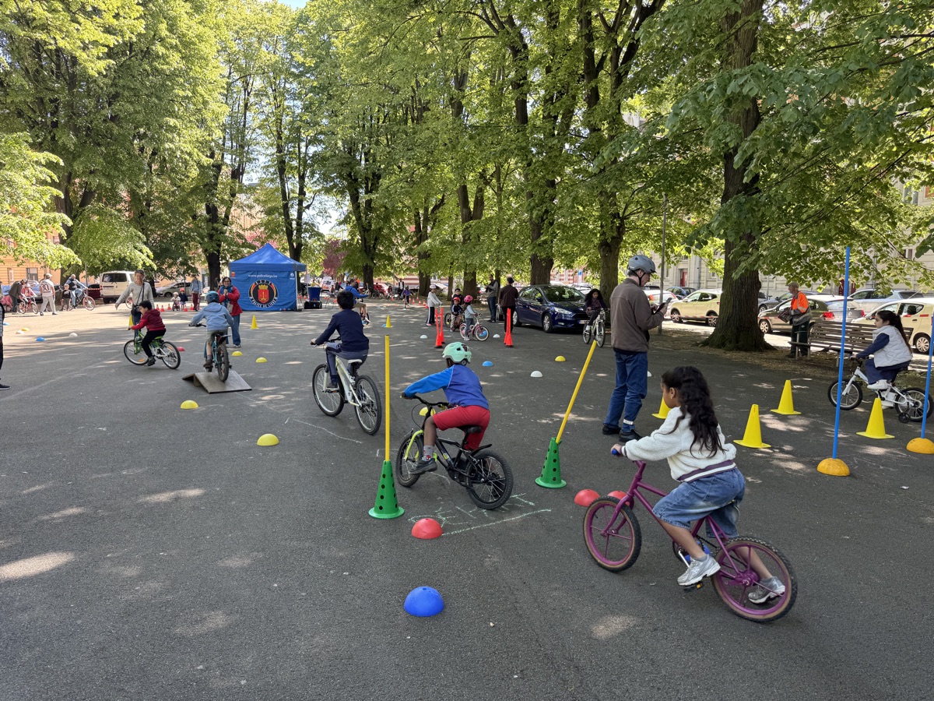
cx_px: 467
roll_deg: +0.2
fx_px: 648
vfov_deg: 56.8
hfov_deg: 71.6
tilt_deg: -6.3
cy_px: 350
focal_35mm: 24
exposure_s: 1/187
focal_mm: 6.76
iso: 80
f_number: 1.78
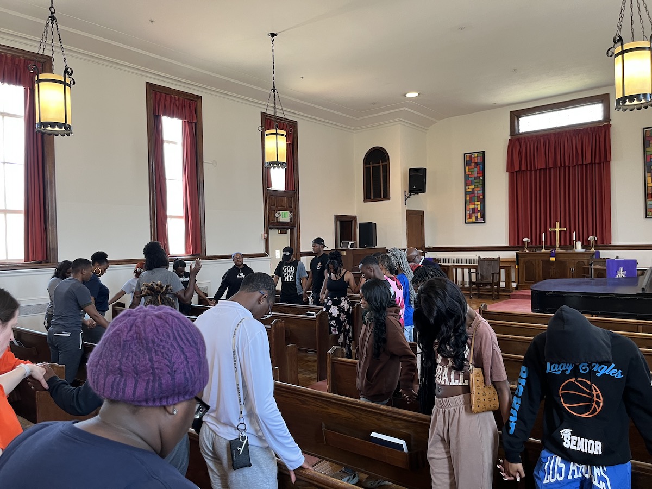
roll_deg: +0.9
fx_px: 490
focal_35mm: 26
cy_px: 244
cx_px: 326
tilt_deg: +0.5
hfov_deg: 67.3
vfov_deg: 53.1
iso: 125
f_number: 1.6
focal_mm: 5.1
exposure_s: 1/60
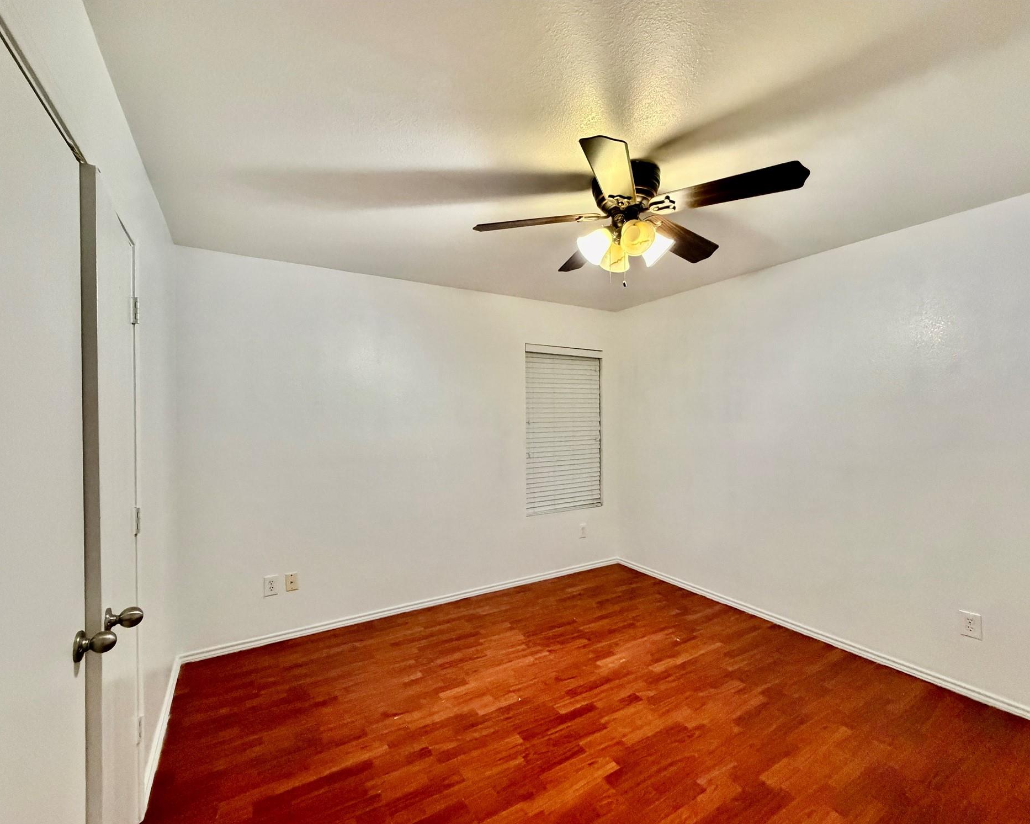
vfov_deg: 84.0
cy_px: 423
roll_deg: +1.3
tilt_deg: -0.8
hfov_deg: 96.8
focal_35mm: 15
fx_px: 457
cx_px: 508
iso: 640
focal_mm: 2.22
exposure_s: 1/60
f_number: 2.2
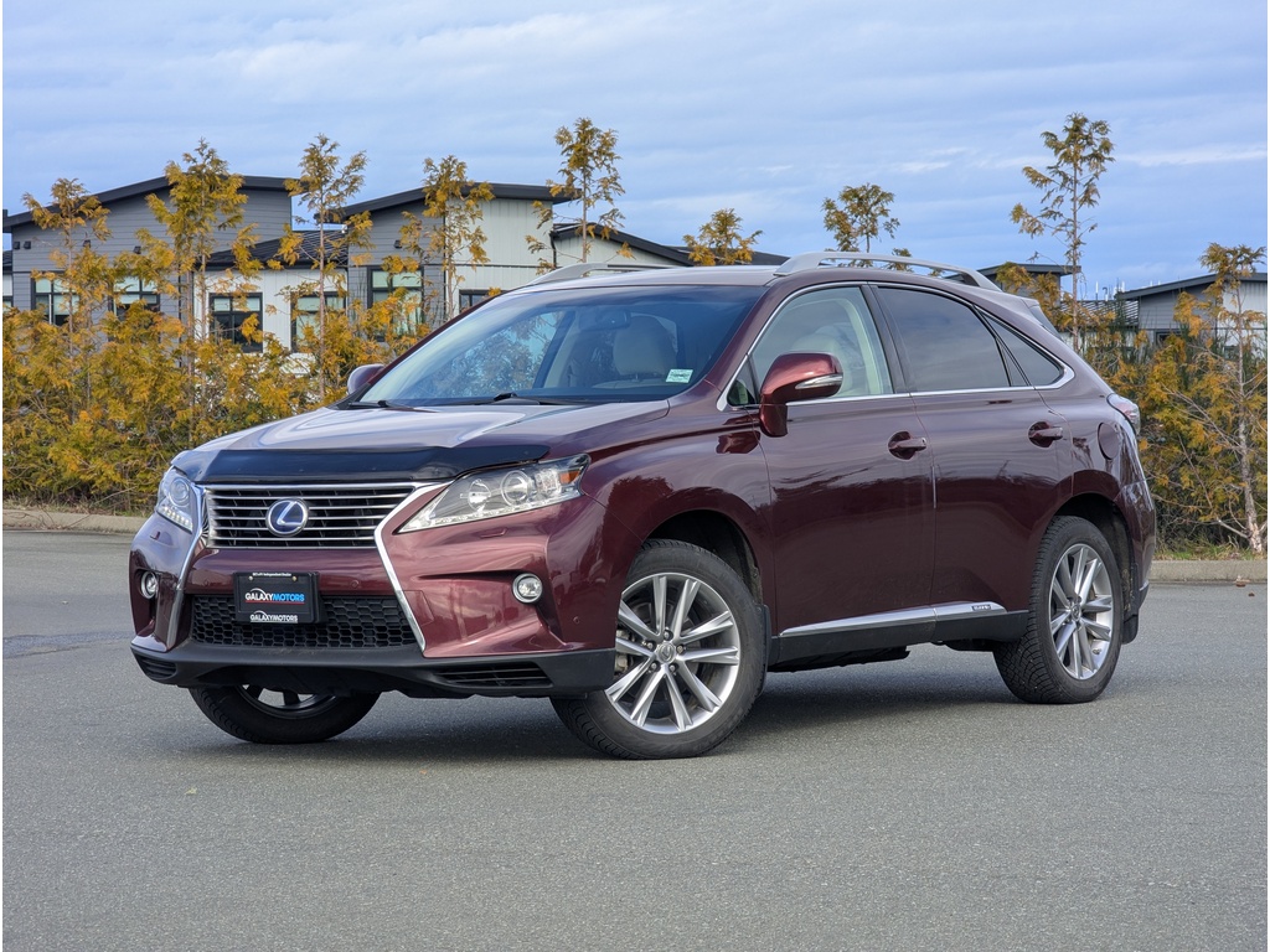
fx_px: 3889
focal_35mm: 106
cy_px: 476
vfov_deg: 14.0
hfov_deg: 18.5
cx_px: 635
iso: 30
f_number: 3.5
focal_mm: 19
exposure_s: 1/238
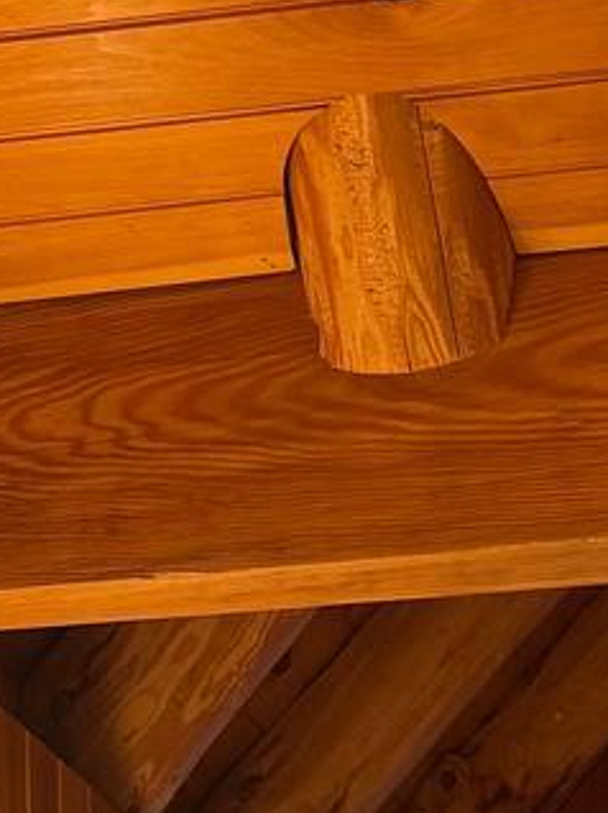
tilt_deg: -3.5
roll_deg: -0.2
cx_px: 475
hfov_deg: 12.7
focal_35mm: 116
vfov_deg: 13.5
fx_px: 2720
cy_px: 1810
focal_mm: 6.76
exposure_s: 1/86
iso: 200
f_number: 1.78
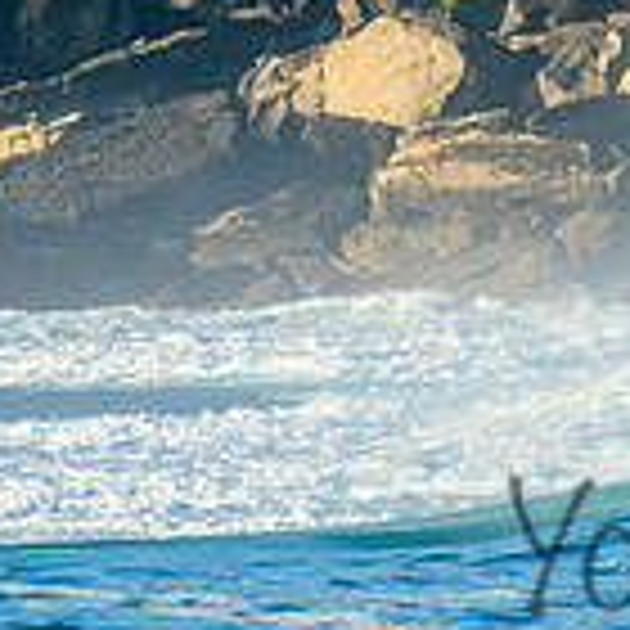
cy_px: 486
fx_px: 39843
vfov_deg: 0.9
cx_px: 1108
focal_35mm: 1935
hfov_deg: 0.9
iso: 1000
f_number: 9
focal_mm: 400
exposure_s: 1/2000
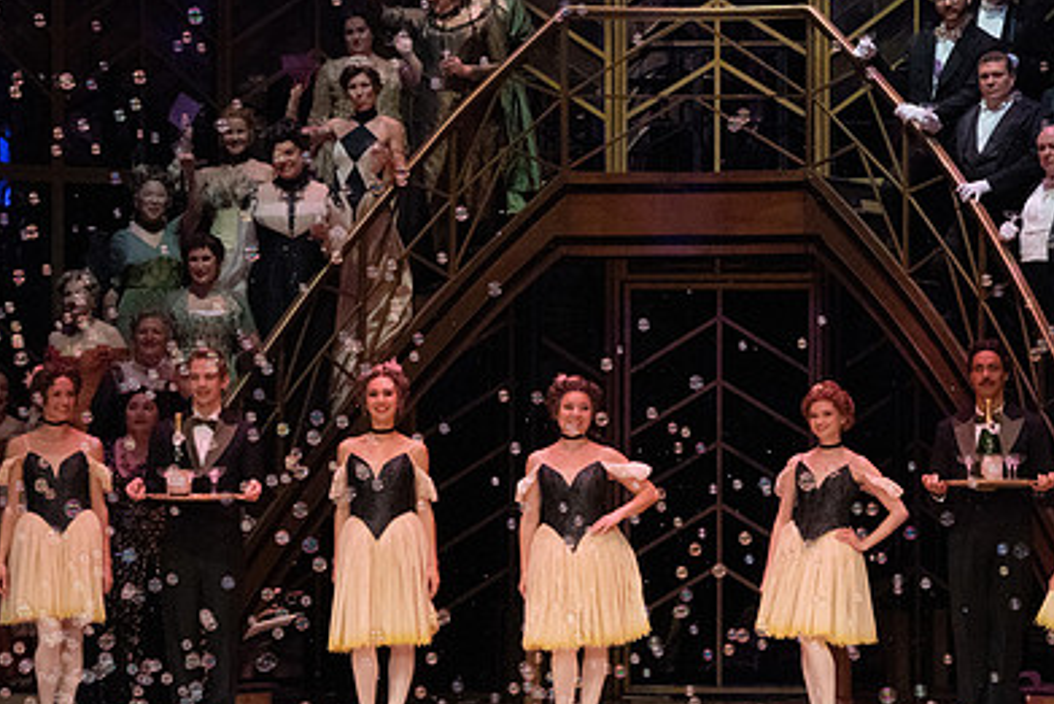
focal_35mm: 199
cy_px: 333
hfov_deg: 10.3
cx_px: 550
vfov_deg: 6.9
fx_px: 5828
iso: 12800
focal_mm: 134
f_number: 16
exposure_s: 1/400
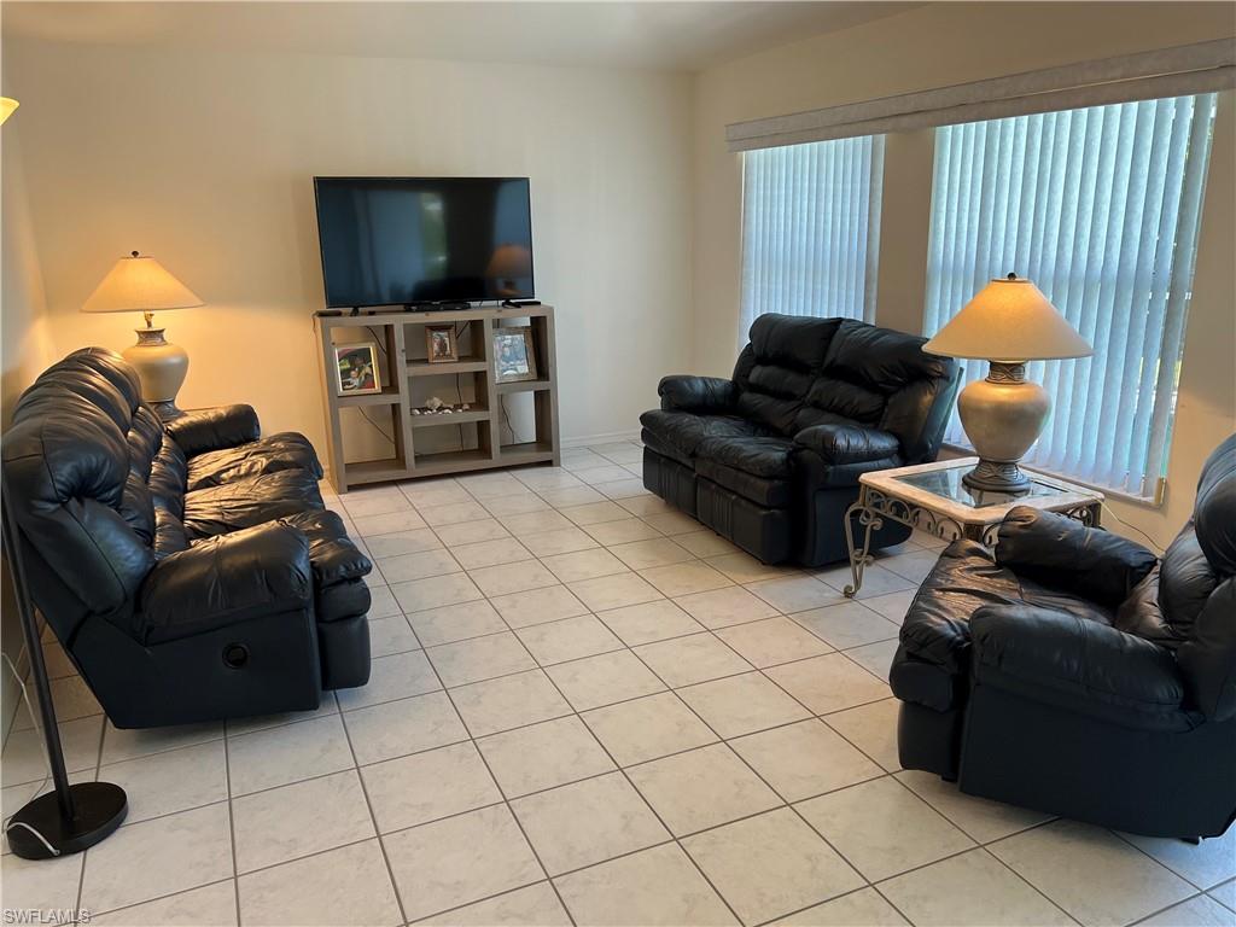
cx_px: 618
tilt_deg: -15.6
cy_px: 464
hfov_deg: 67.3
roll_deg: +1.3
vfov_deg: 53.1
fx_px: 928
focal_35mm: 26
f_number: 1.5
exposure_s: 1/120
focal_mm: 5.7
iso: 125
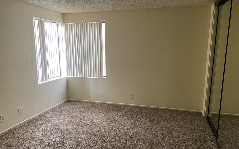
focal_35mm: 28
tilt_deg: -10.6
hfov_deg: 66.5
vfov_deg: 44.5
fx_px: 182
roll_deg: -0.5
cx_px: 118
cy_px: 80
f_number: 1.8
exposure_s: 1/60
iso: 200
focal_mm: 4.25
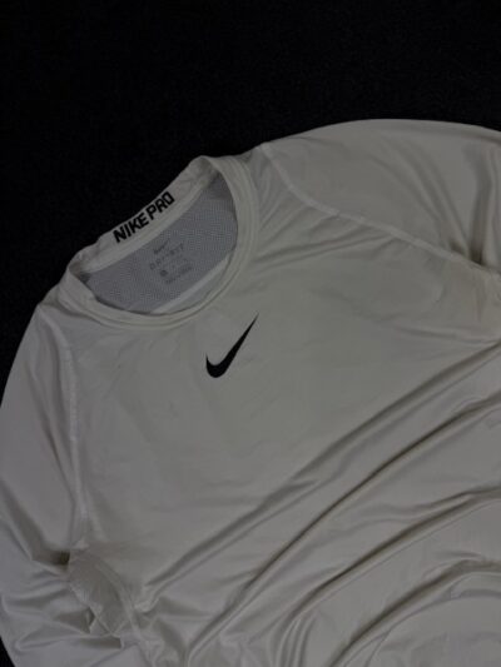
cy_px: 334
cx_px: 250
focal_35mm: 24
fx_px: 463
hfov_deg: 56.8
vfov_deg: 71.6
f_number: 1.78
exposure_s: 1/571
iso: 80
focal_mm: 6.76
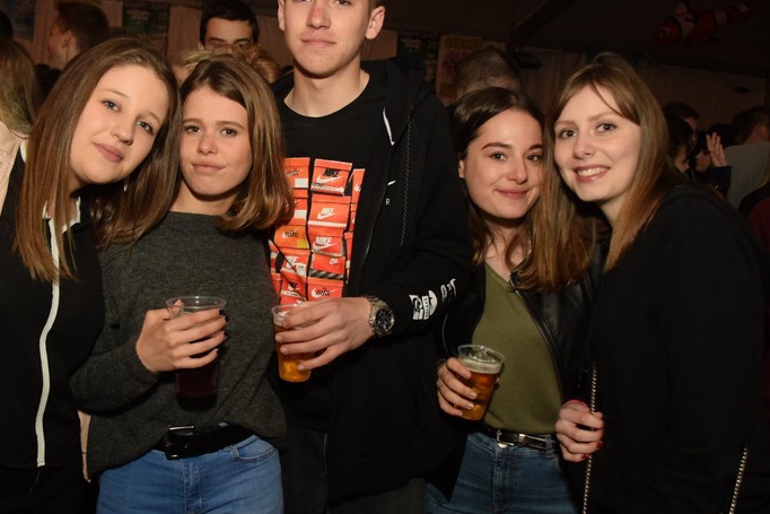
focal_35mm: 40
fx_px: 856
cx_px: 268
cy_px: 263
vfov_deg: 33.4
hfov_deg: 47.8
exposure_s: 1/60
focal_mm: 18
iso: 1600
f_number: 3.5
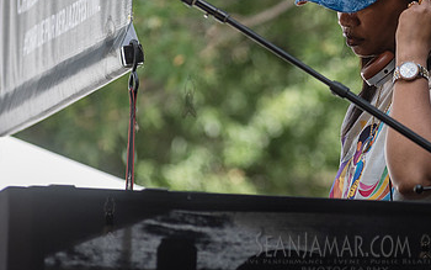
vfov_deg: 3.2
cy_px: 34
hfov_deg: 5.2
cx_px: 420
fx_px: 4759
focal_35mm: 405
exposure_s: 1/1600
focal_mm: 170
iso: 500
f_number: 4.5
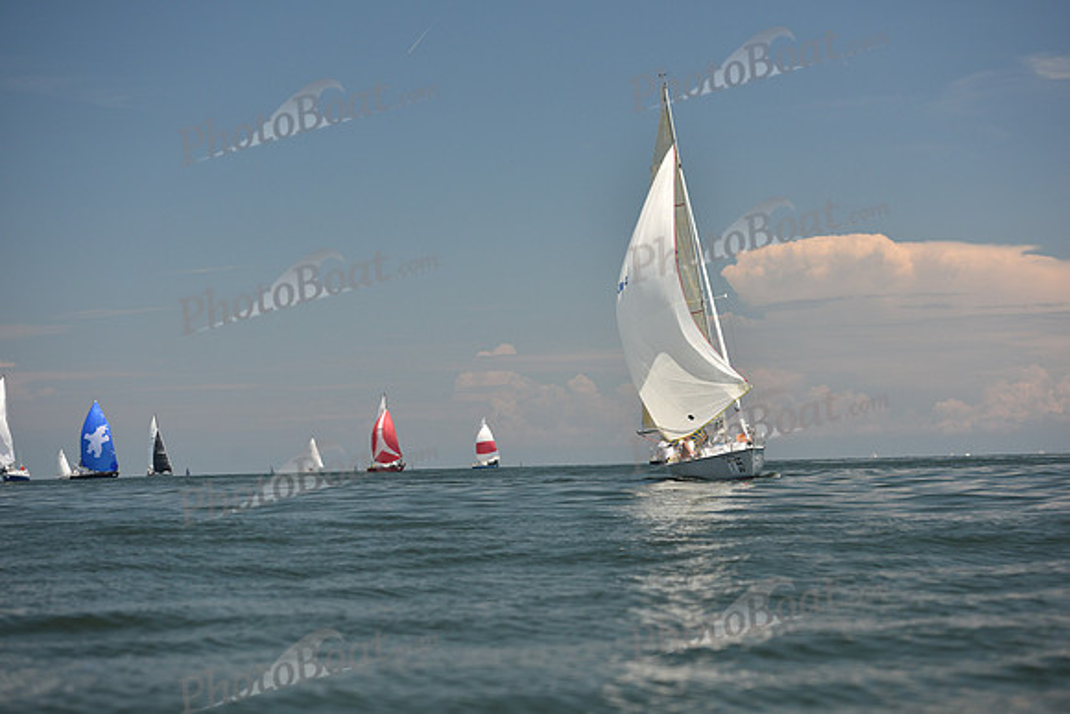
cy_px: 357
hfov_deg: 22.6
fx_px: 2676
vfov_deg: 15.2
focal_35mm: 90
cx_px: 535
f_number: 4
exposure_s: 1/2000
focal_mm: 90
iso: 320
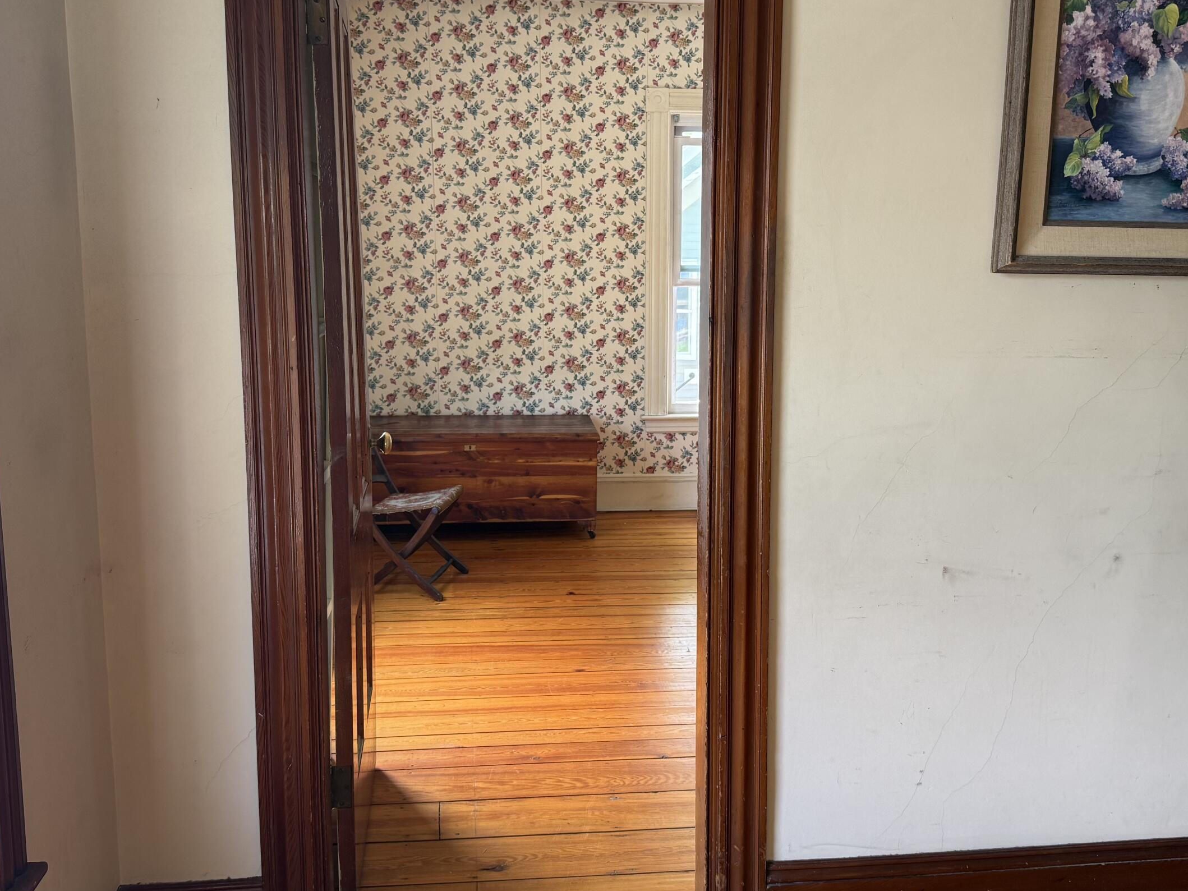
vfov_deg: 41.7
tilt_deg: -7.2
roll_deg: +0.2
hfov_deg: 53.9
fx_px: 1167
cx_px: 621
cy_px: 397
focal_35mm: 34
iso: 125
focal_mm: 6.76
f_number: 1.78
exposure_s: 1/121
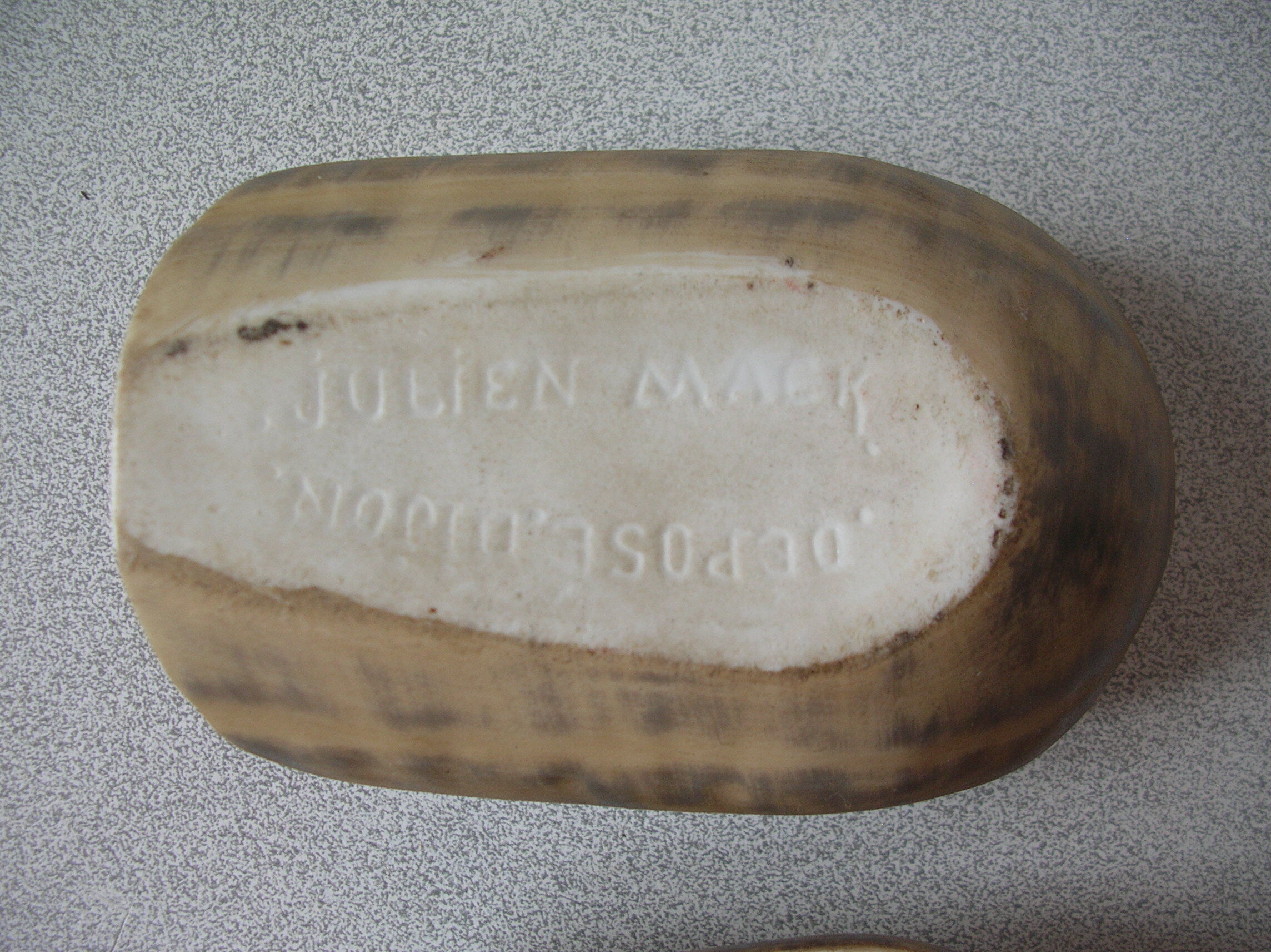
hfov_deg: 52.7
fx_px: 1284
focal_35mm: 35
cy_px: 476
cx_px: 636
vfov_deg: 40.6
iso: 50
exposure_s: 1/25.7
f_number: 2.8
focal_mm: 5.8
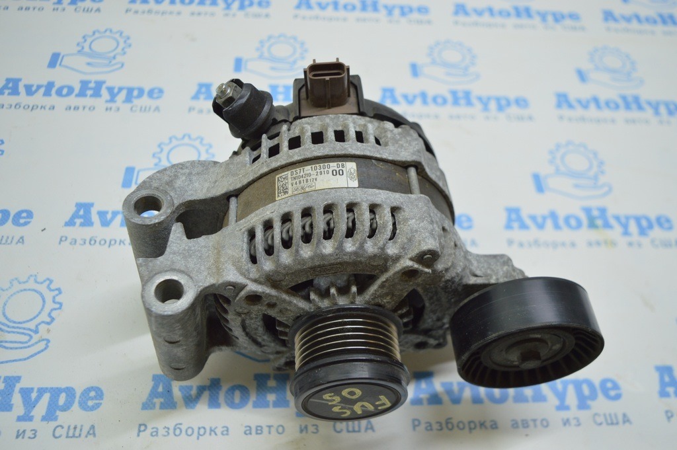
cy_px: 225
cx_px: 338
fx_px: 620
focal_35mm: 33
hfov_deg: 57.3
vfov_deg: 39.9
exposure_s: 1/60
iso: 400
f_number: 3.8
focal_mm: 22
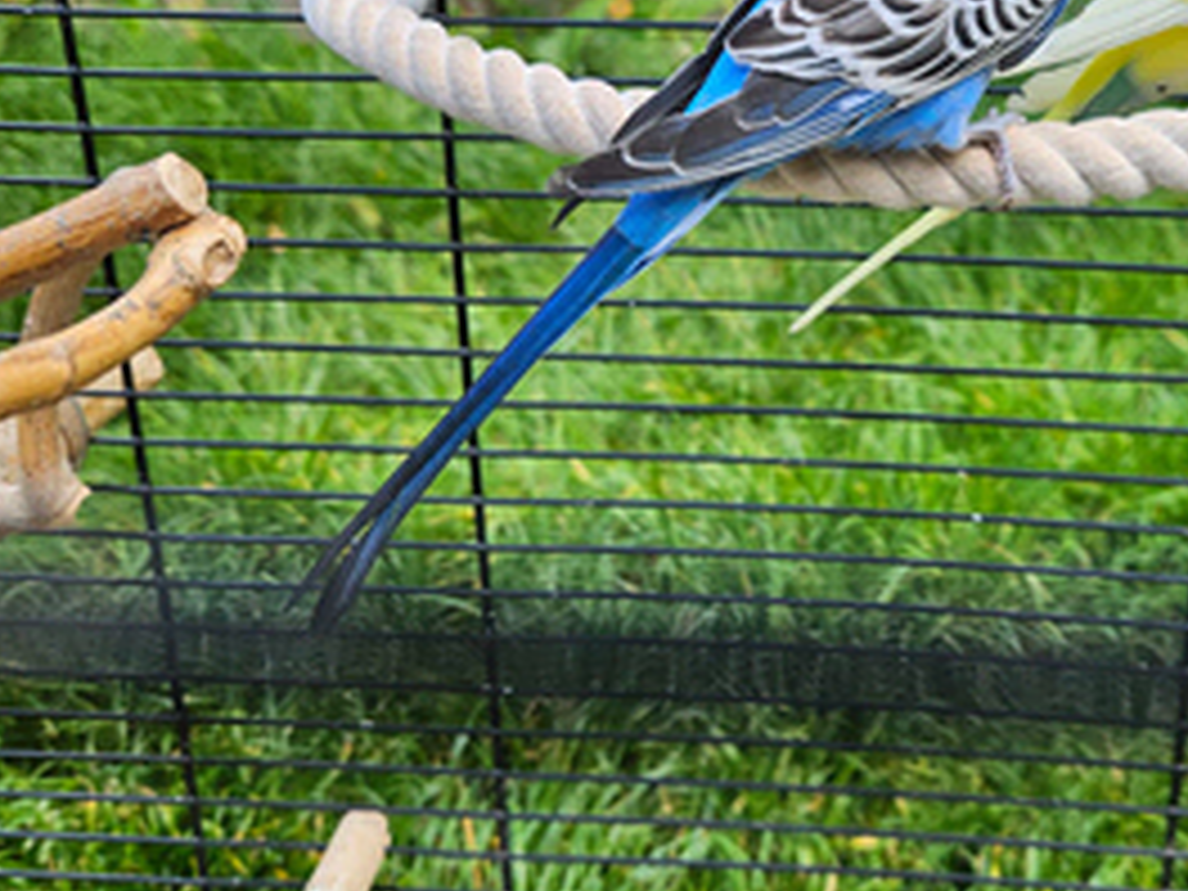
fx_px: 1407
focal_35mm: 41
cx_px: 853
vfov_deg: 34.6
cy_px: 259
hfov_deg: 44.6
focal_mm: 5.4
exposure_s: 1/394
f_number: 1.8
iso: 50
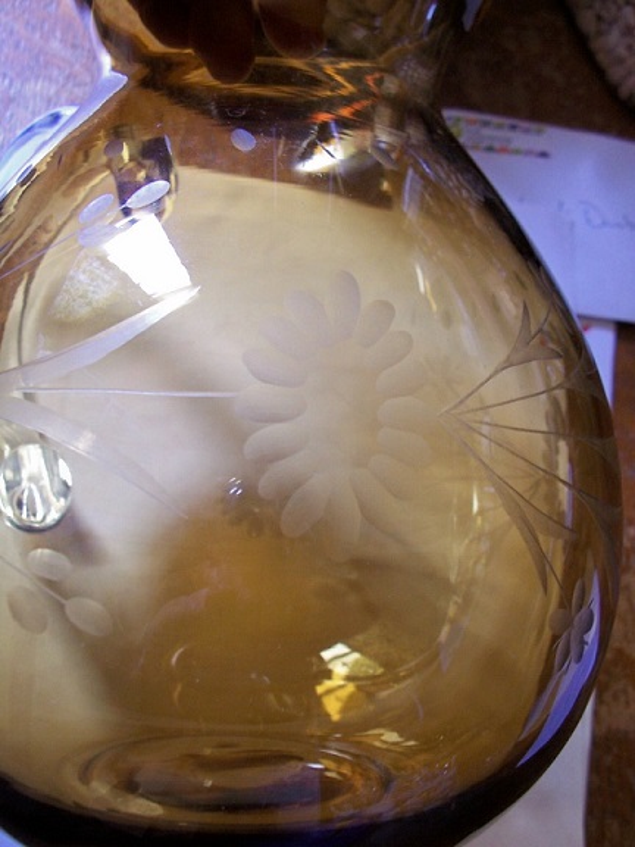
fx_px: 856
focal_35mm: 35
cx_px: 318
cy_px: 424
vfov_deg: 52.6
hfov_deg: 40.7
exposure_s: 1/10
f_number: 2.8
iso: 140
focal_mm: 6
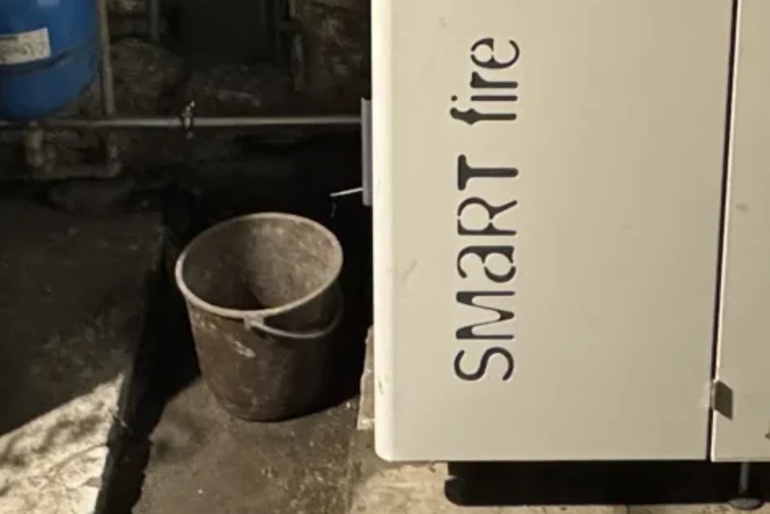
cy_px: -140
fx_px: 1348
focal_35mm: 63
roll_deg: +0.8
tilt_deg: -14.1
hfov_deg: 31.9
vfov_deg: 20.0
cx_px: 366
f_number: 2.2
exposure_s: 1/33
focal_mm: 2.2
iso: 800
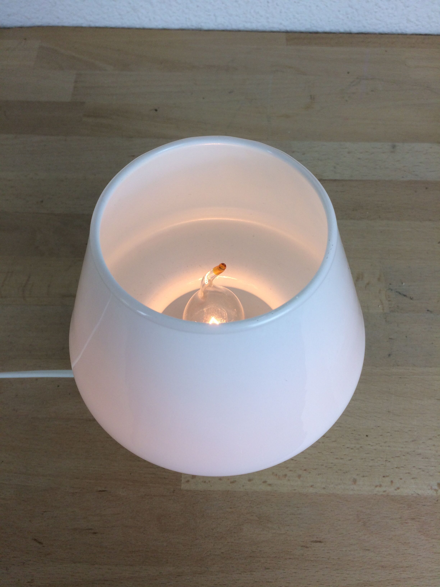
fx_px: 491
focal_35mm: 29
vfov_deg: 61.7
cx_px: 220
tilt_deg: -62.3
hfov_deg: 48.2
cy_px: 294
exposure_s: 1/100
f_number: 2.2
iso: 50
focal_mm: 4.15
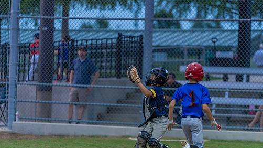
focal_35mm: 252
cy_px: 100
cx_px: 144
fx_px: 1757
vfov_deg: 4.8
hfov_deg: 8.6
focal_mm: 200
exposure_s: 1/1250
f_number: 2.8
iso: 2000
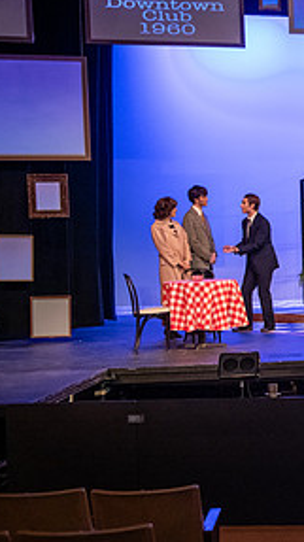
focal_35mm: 72
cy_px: 262
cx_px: 491
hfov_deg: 15.2
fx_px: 1034
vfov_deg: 29.4
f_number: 2.8
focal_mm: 34
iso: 3200
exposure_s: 1/200
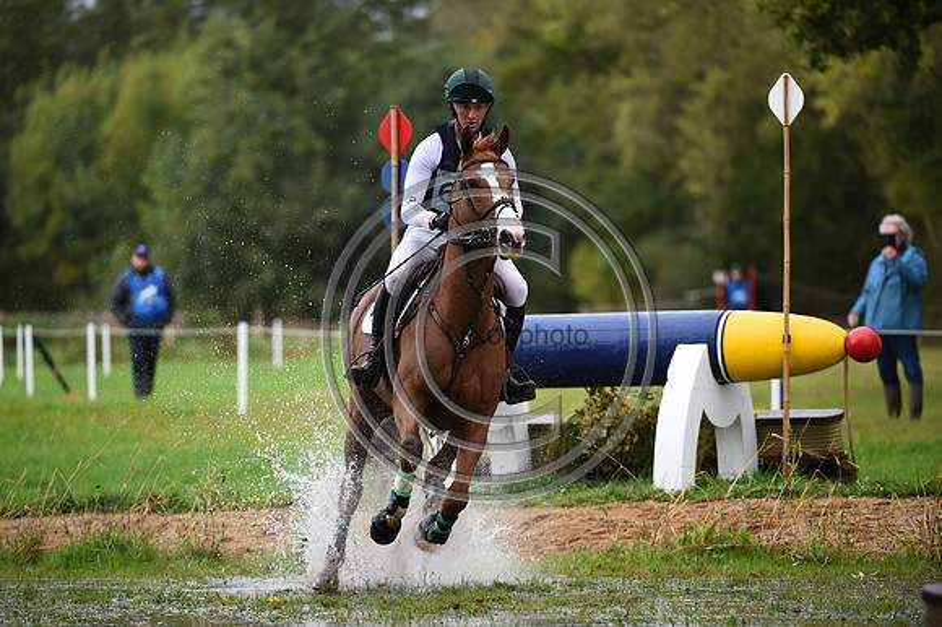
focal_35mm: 300
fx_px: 7845
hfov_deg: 6.9
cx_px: 471
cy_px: 314
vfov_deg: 4.6
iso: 1100
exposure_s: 1/1000
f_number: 4.5
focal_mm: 300
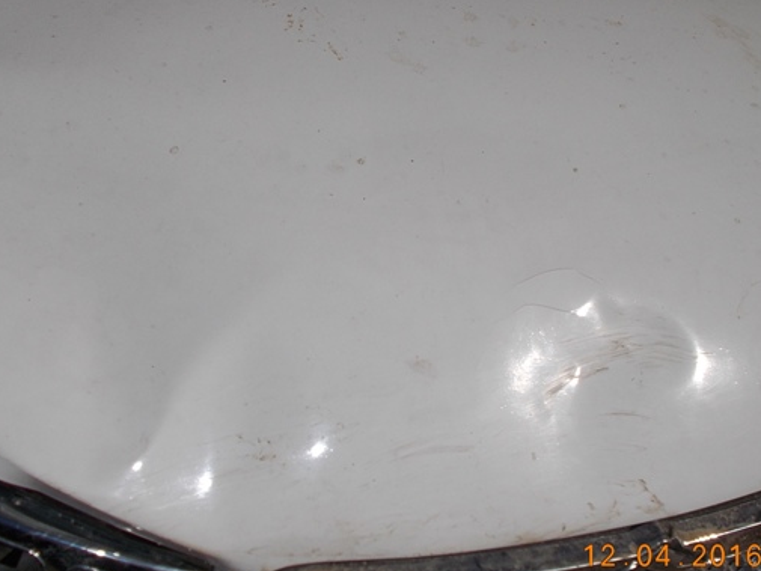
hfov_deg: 48.8
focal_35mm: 38
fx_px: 836
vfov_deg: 37.7
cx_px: 439
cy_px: 279
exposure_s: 1/1000
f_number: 8.6
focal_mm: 5.3
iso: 80
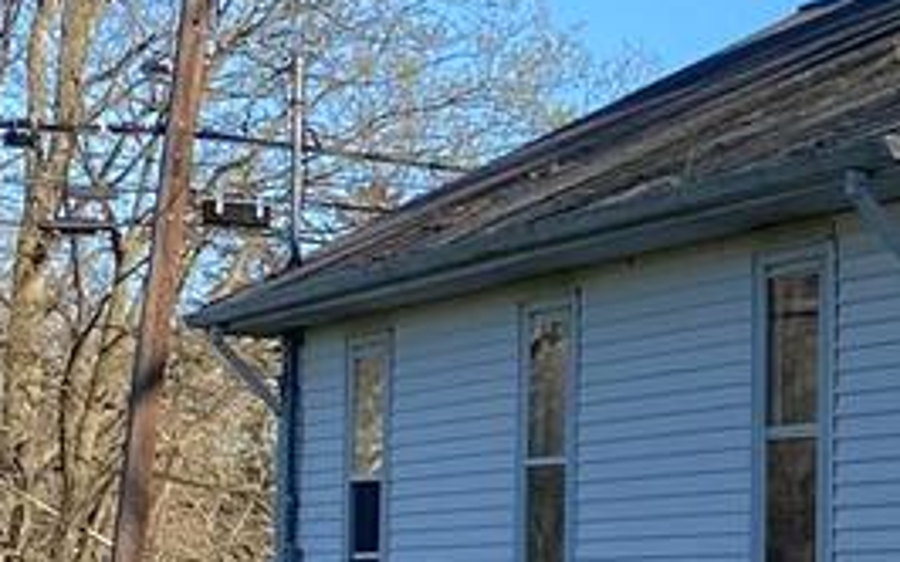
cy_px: 562
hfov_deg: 12.5
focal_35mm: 149
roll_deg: -1.4
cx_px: 1726
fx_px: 3653
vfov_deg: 8.7
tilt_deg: +0.6
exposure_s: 1/1866
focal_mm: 4.25
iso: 32
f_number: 1.8
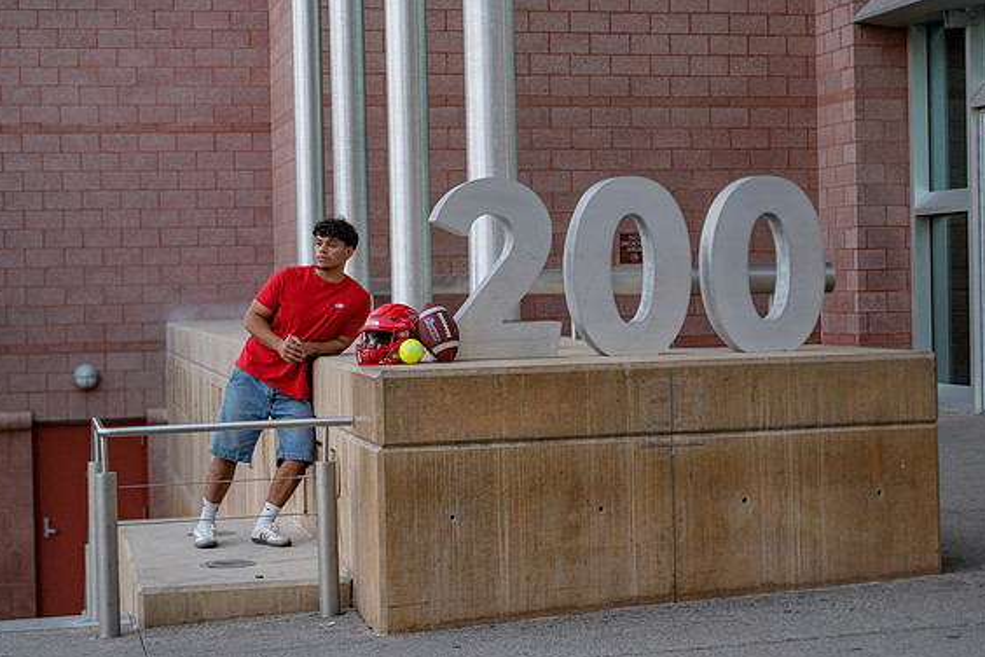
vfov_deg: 18.9
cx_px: 494
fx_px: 1970
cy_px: 335
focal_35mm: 72
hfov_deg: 28.1
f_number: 3.2
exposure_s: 1/100
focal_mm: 70
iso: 250
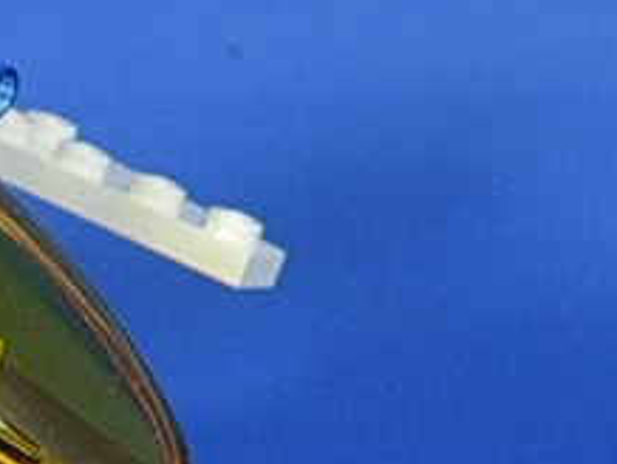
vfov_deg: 8.4
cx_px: 40
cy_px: 444
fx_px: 3141
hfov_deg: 11.1
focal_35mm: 176
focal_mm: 9
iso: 70
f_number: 3.4
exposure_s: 1/9.2
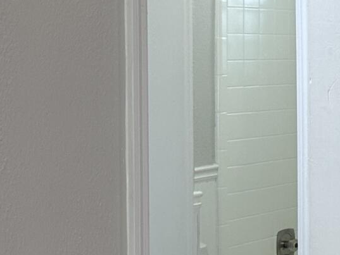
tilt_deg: +0.0
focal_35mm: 134
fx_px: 1316
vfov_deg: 11.1
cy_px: 78
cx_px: 635
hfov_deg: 13.1
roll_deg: +0.6
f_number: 1.78
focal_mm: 6.86
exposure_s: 1/120
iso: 100
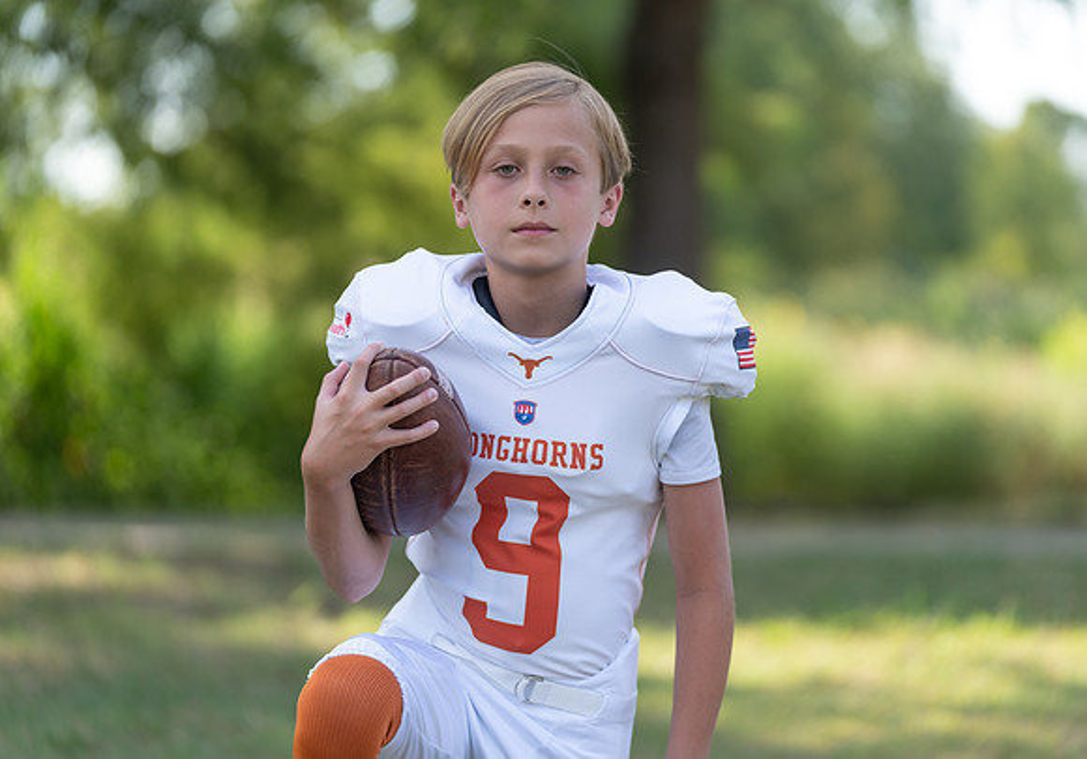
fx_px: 4708
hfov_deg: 13.2
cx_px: 583
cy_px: 371
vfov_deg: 9.2
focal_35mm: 154
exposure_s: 1/400
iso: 100
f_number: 2.8
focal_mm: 140
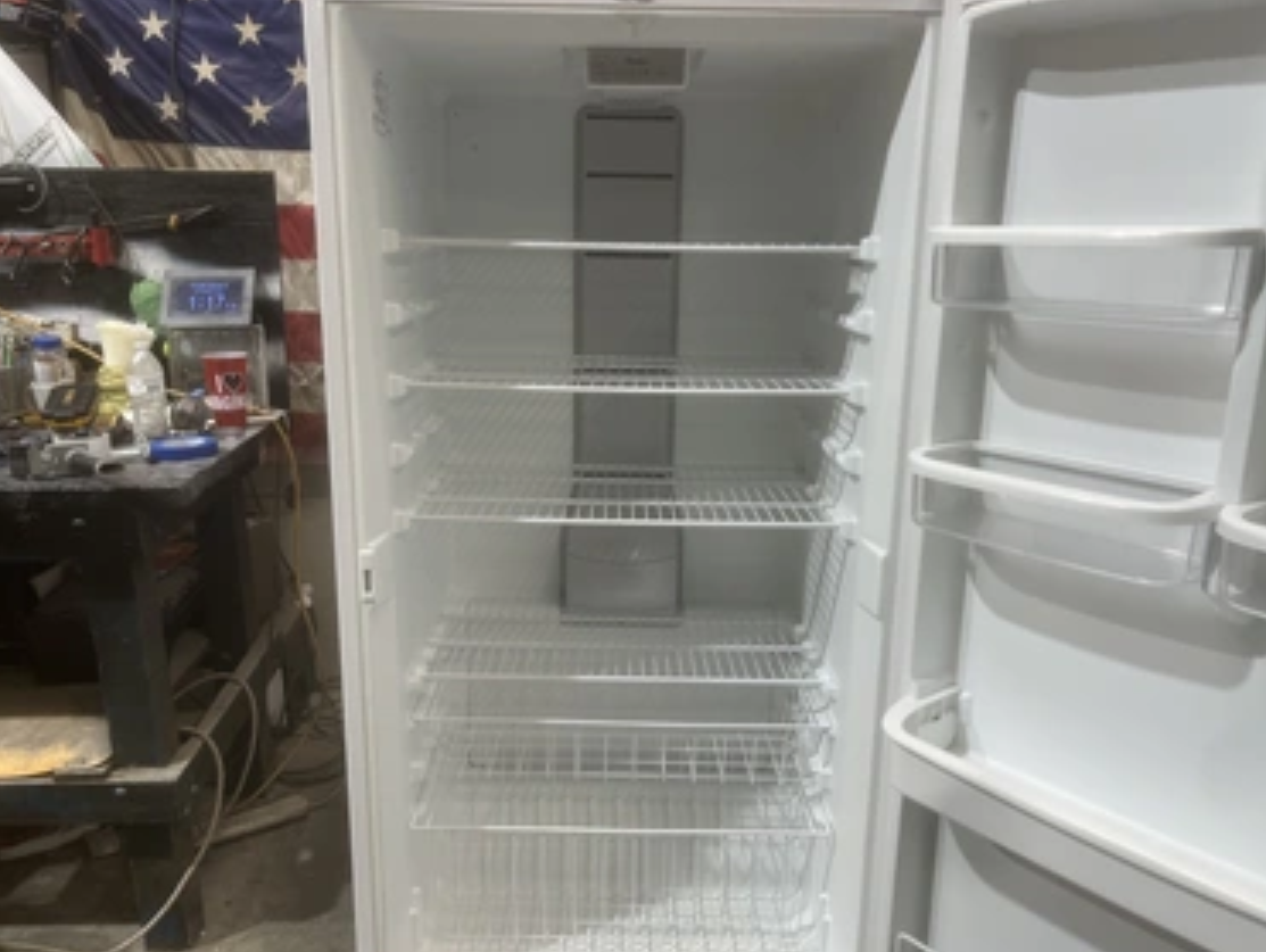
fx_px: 1025
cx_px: 614
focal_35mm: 28
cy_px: 495
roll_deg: +0.7
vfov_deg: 49.8
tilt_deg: -15.2
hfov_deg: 63.4
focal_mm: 5.1
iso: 125
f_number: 1.6
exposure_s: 1/120
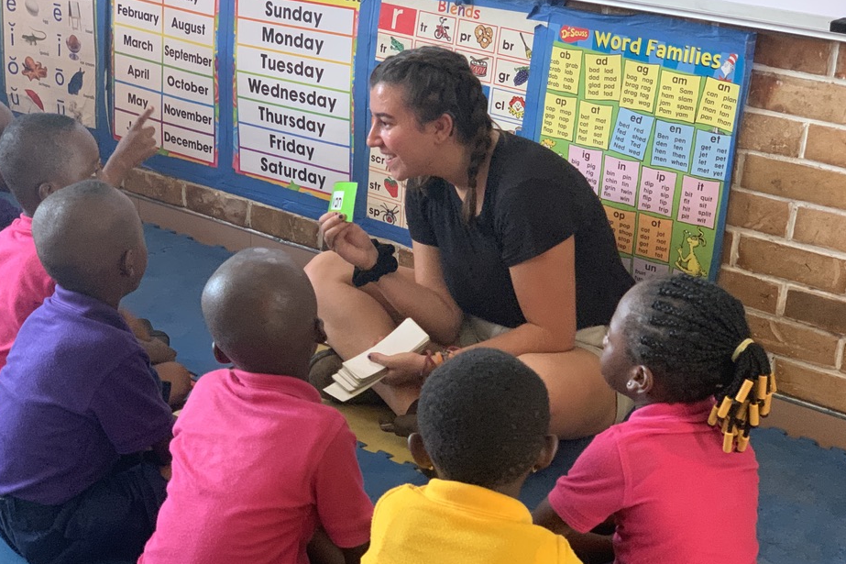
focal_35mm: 60
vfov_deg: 22.6
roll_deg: -4.3
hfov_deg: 33.4
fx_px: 1410
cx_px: 385
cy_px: 260
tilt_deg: -17.1
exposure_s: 1/60
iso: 320
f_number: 2.4
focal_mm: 6
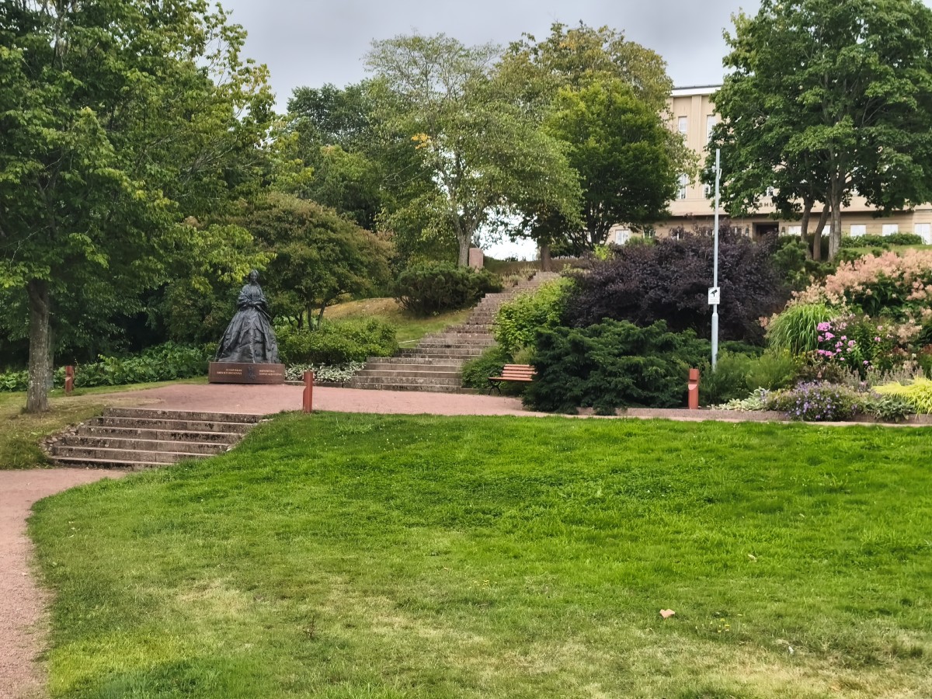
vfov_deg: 31.5
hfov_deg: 41.2
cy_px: 350
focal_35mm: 46
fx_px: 1239
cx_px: 466
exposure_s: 1/156
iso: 50
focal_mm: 6.06
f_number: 1.7
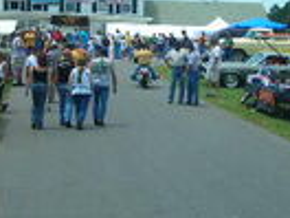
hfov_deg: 17.1
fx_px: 963
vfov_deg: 12.8
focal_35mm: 115
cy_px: 44
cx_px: 119
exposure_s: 1/167
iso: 50
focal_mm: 6.3
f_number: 6.4
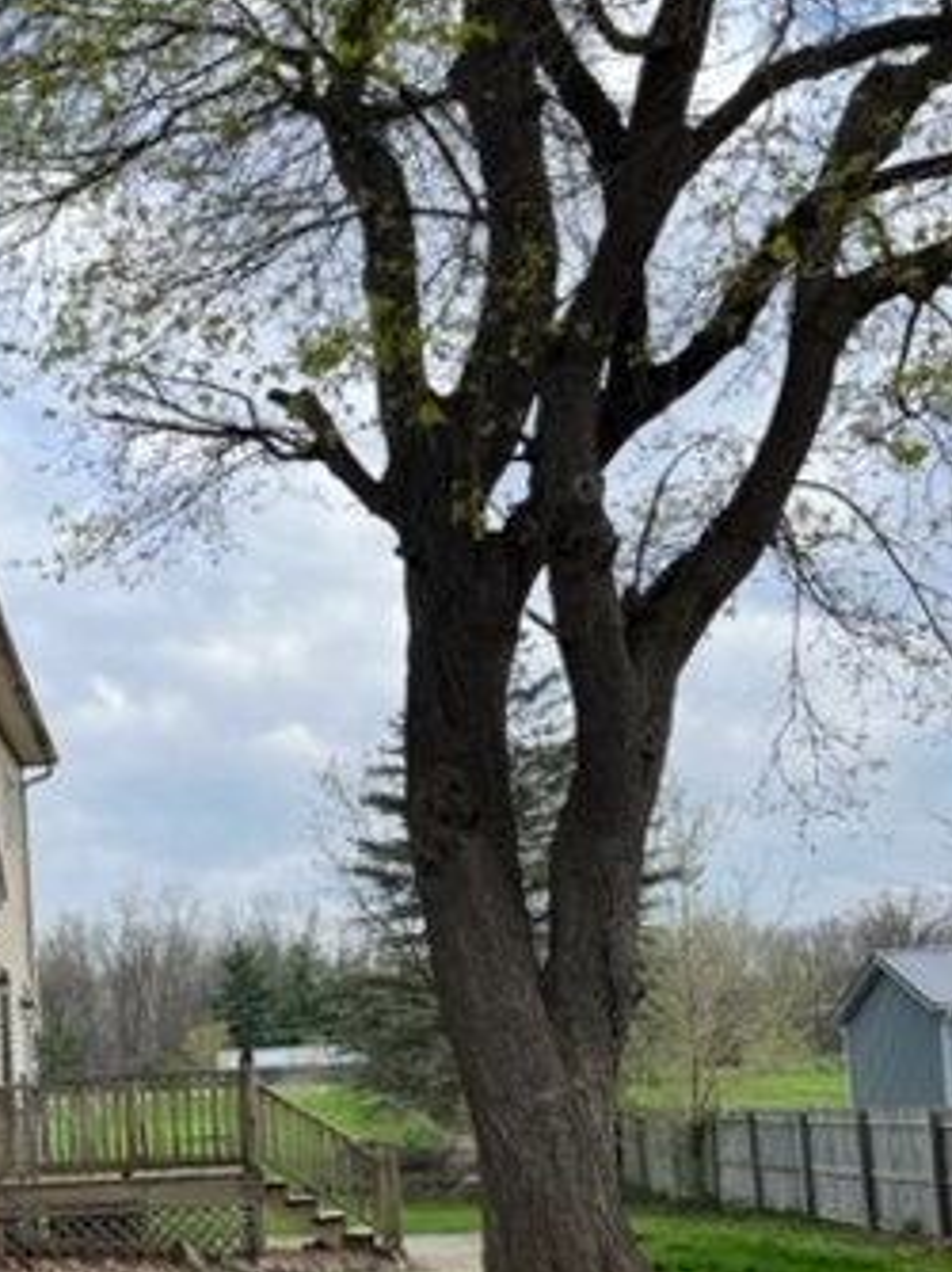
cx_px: 141
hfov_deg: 27.2
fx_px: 1909
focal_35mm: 52
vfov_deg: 35.9
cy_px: 977
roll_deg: +0.9
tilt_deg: +2.3
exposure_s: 1/1339
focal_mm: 5.1
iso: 50
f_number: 1.6
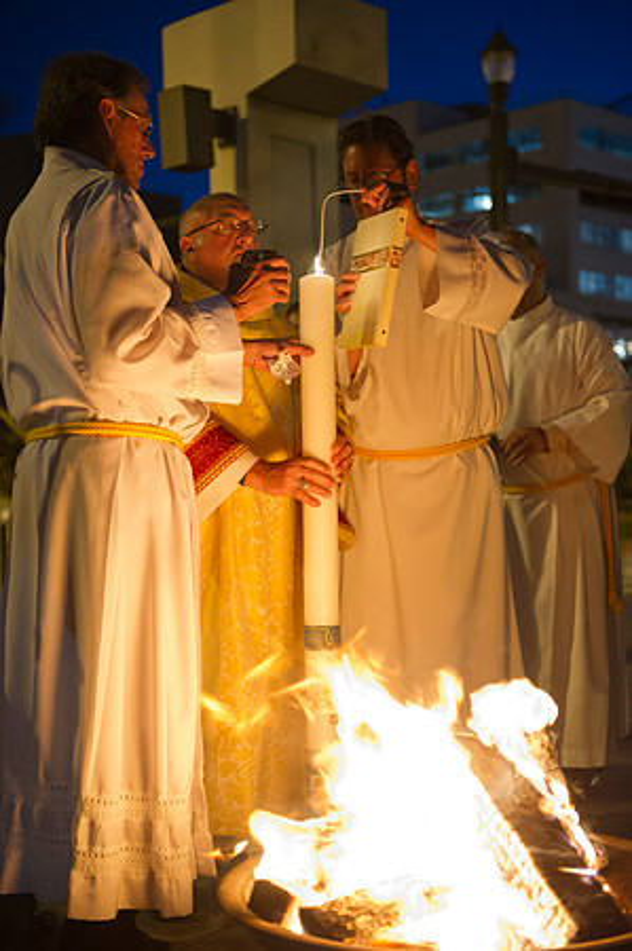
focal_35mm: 55
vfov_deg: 36.3
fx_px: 1452
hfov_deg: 24.6
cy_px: 476
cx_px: 316
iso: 3200
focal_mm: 55
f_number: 2.8
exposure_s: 1/60
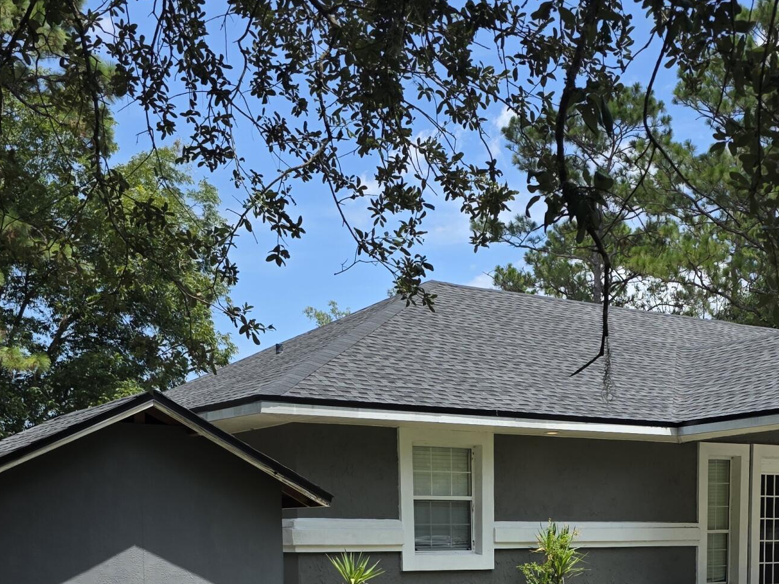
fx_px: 1192
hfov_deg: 35.9
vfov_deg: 25.6
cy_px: 632
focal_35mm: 53
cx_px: 498
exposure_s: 1/3707
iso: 80
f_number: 1.7
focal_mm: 6.3
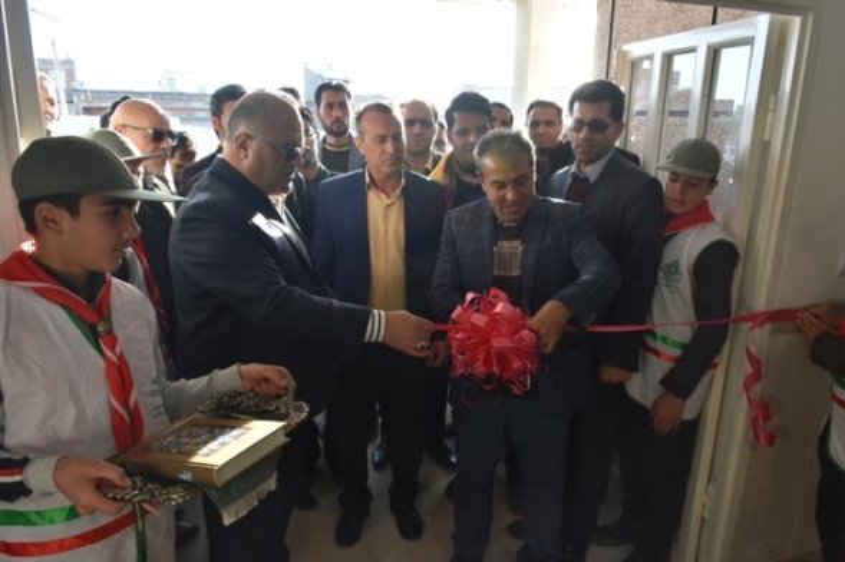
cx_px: 422
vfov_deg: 47.9
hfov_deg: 67.4
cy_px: 281
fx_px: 633
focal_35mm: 27
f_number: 7.1
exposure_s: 1/200
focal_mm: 18
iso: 800
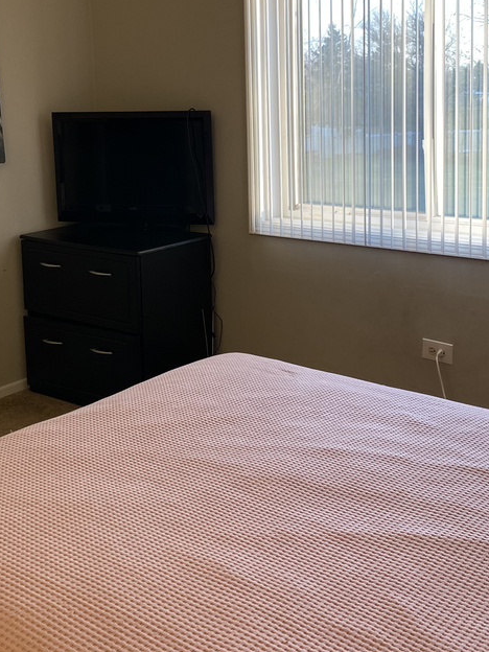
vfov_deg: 41.3
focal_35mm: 45
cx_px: 229
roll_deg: +2.4
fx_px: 848
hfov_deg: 32.2
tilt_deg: -5.5
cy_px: 200
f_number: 1.8
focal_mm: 4.25
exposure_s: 1/120
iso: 100
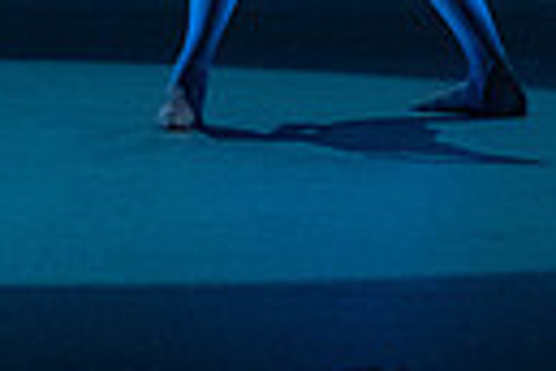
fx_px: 17837
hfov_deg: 1.8
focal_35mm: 1155
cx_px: -142
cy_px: -343
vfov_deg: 1.2
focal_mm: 256
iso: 16000
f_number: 5.6
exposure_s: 1/400
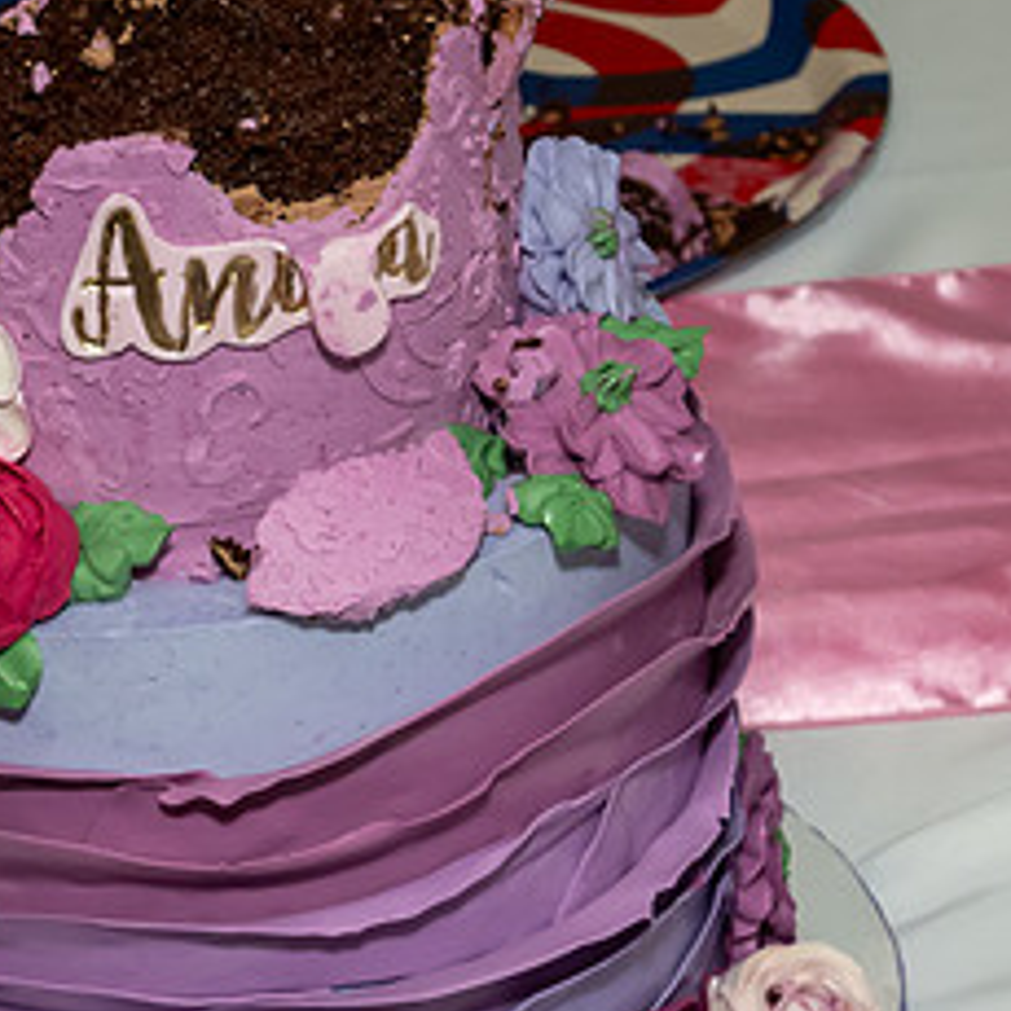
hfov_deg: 11.3
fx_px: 5089
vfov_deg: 11.3
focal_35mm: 154
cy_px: 529
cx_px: 50
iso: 800
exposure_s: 1/250
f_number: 7.1
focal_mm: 34
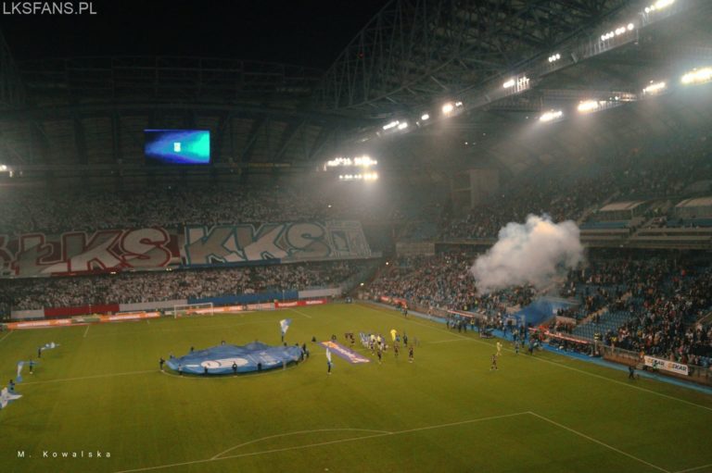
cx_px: 356
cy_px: 236
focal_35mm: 33
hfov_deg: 57.3
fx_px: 652
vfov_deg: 39.9
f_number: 4
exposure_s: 1/1250
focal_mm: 22
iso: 3200
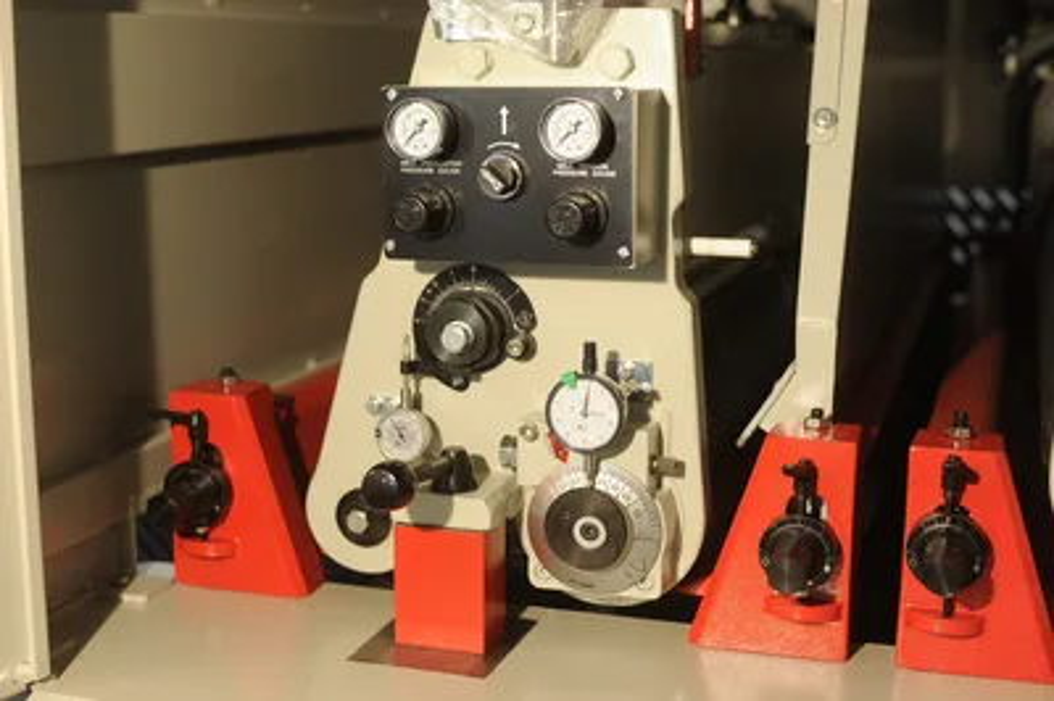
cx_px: 527
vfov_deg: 26.9
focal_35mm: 50
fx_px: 1463
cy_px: 350
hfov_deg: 39.6
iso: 1000
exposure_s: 1/250
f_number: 3.5
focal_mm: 50
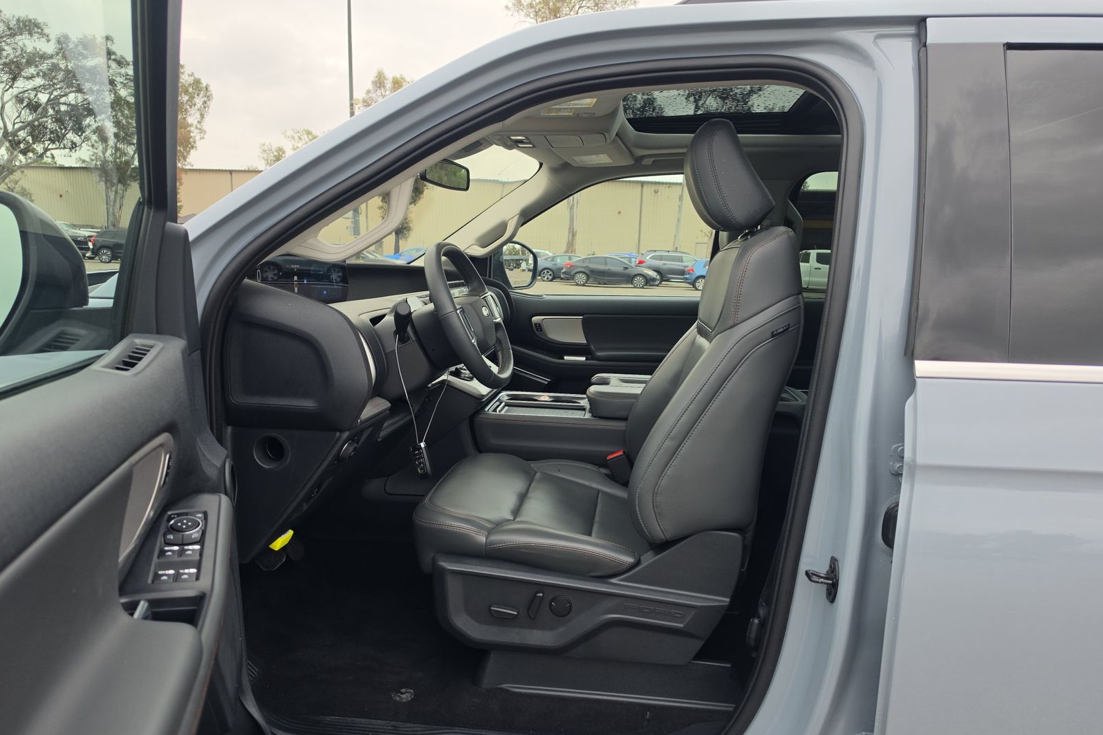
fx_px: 735
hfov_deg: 73.7
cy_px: 393
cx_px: 551
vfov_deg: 53.1
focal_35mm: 24
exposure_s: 1/135
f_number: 1.4
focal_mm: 6.5
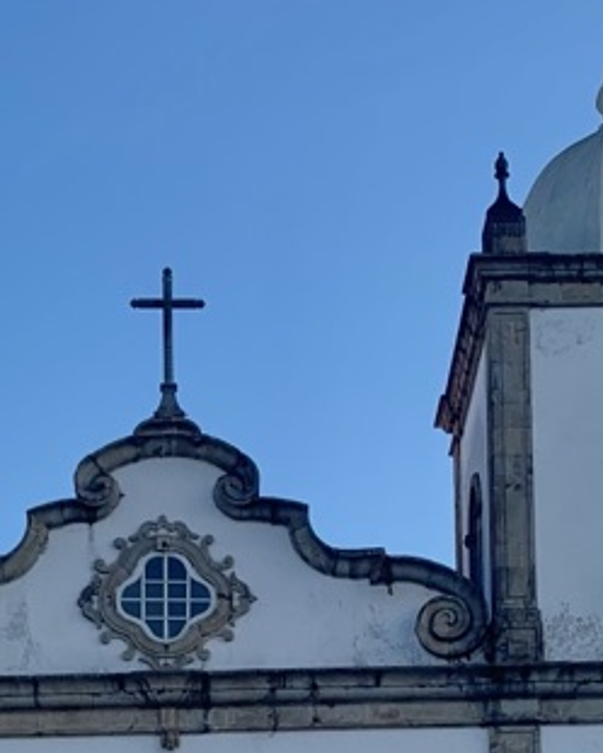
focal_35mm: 98
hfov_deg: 15.7
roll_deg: +1.8
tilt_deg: +9.6
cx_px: 237
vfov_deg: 17.8
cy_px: 1075
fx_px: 2185
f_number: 1.8
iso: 25
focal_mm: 4.25
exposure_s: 1/340
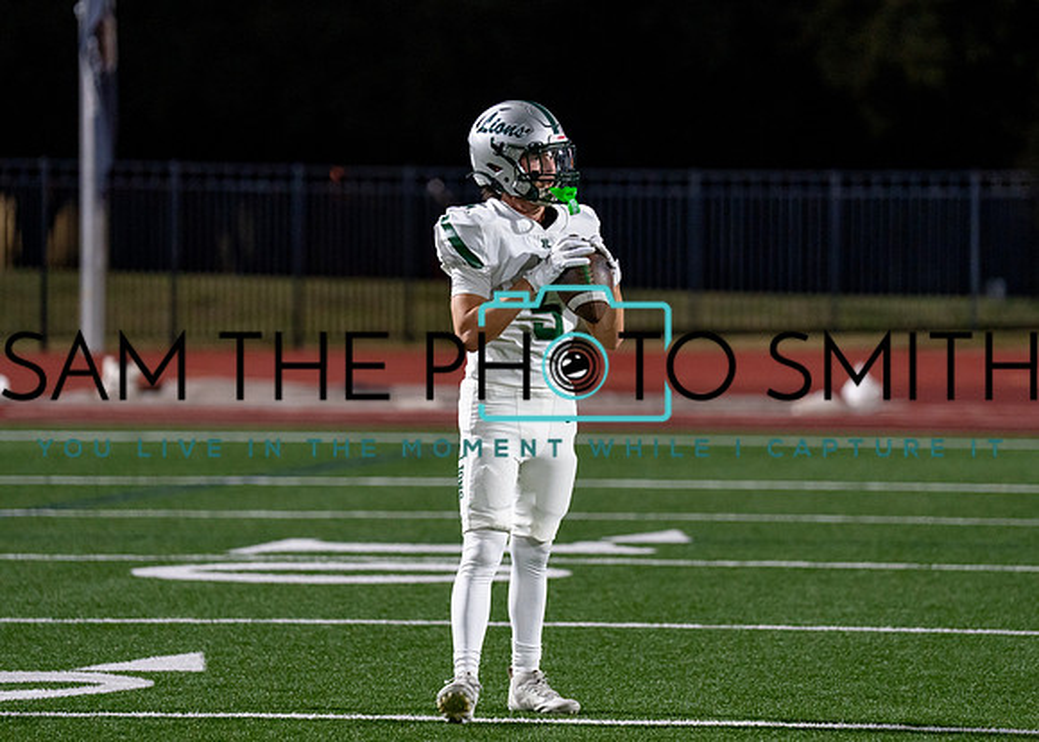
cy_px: 340
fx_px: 6477
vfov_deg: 6.6
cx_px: 533
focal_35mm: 220
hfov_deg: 9.2
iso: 2000
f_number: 2.8
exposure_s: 1/1000
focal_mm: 165
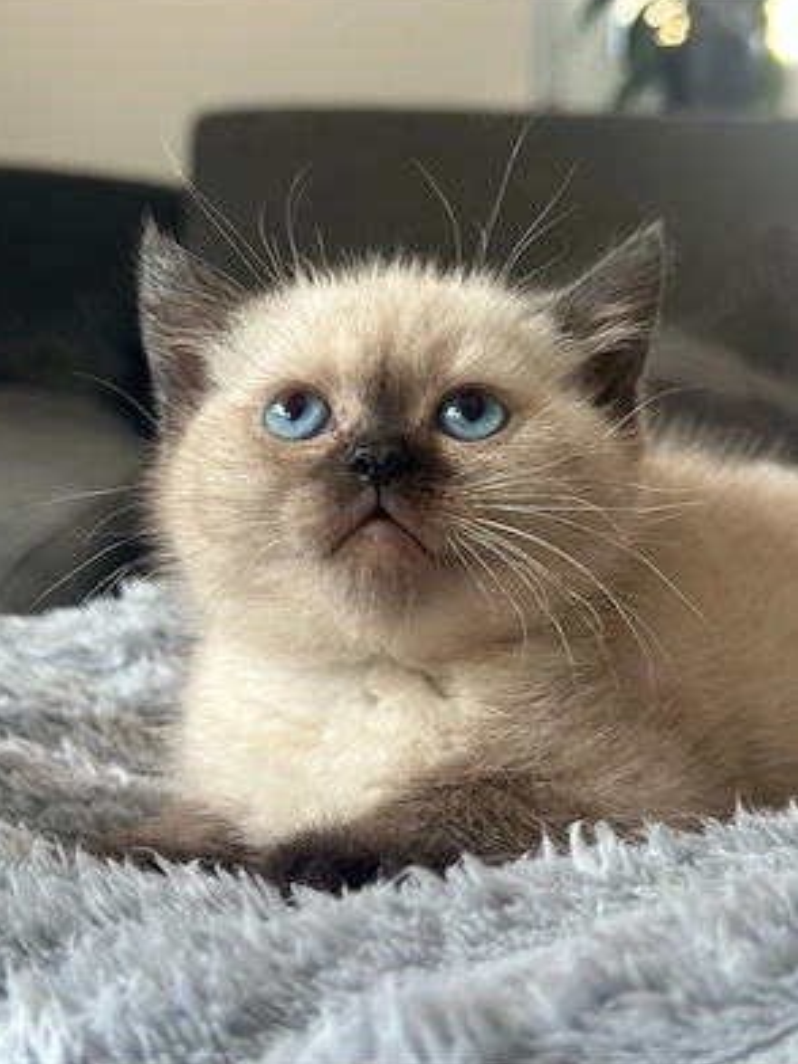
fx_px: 1506
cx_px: 394
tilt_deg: -7.4
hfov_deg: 29.7
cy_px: 527
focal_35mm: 49
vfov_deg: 38.9
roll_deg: -0.4
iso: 125
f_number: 1.78
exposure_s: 1/118
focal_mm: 6.86
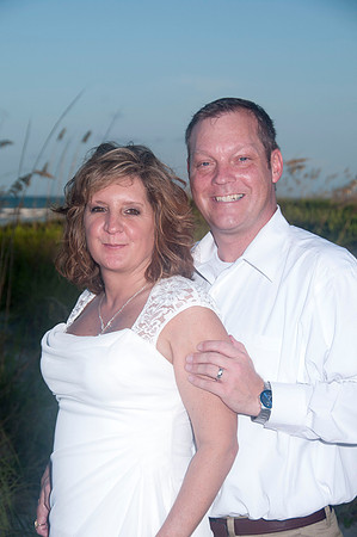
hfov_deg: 13.0
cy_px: 268
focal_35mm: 105
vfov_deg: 19.5
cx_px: 178
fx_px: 1565
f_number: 8
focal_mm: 70
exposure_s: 1/250
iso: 100
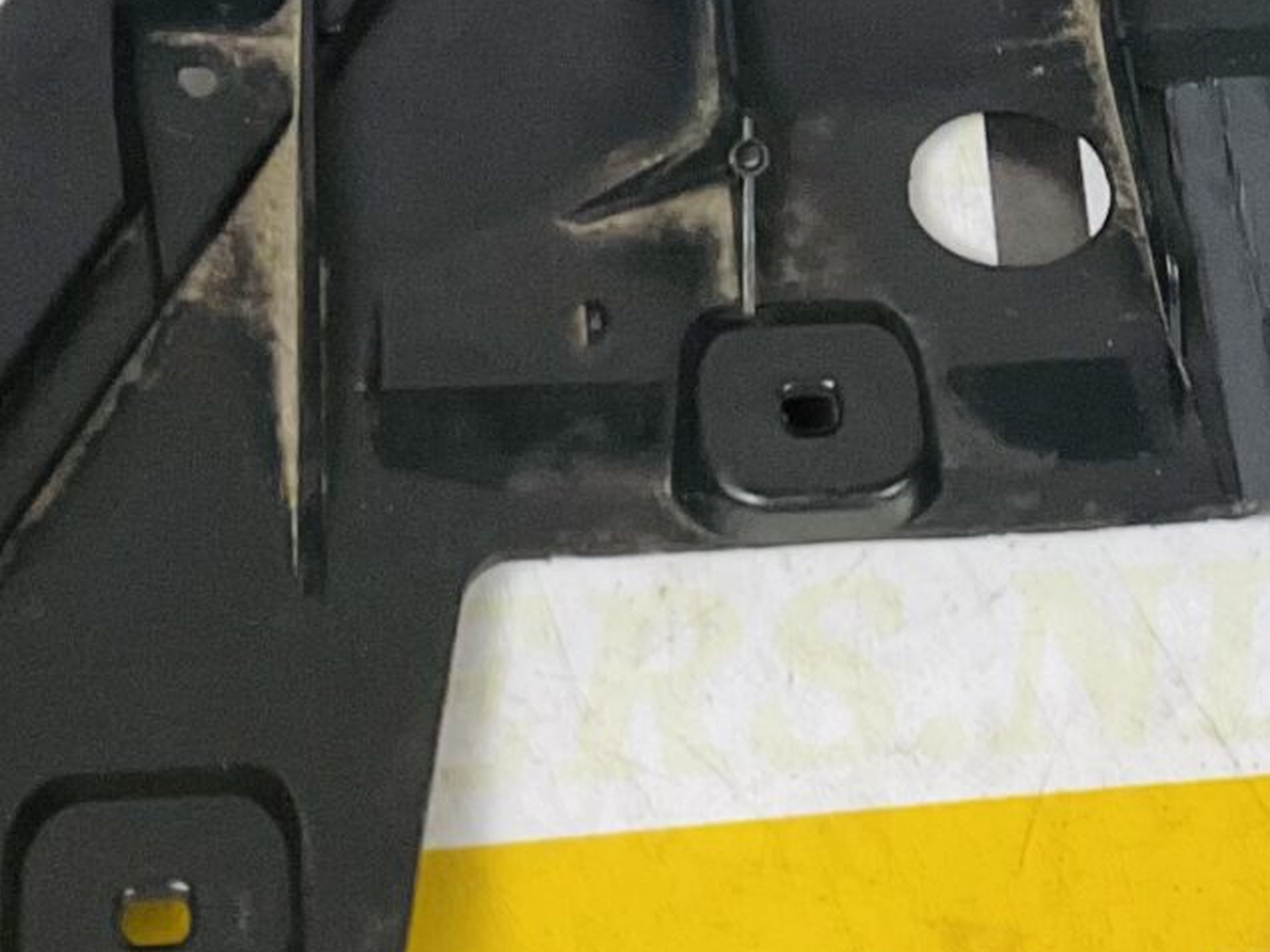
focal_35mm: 103
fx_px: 3779
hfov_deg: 18.2
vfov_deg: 14.1
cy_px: -45
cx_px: 1490
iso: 80
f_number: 1.8
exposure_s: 1/50
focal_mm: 3
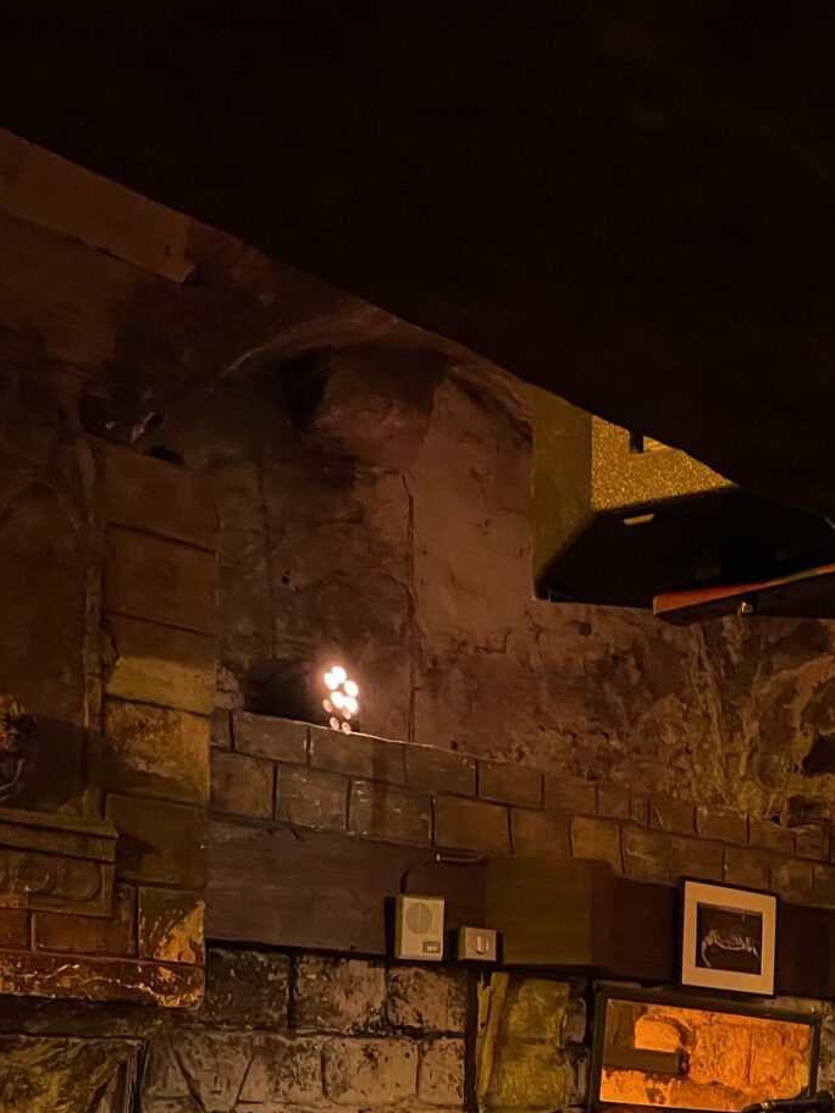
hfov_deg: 24.3
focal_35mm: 57
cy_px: 1074
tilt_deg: +1.7
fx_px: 1833
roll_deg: -0.4
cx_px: 866
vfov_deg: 31.6
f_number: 1.6
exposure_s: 1/30
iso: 800
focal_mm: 4.2
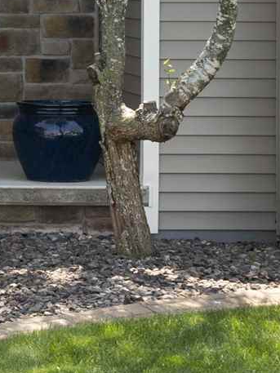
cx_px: -306
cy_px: 4
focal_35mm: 226
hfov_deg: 6.4
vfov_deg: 8.7
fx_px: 2436
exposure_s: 1/80
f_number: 8
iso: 100
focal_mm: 35
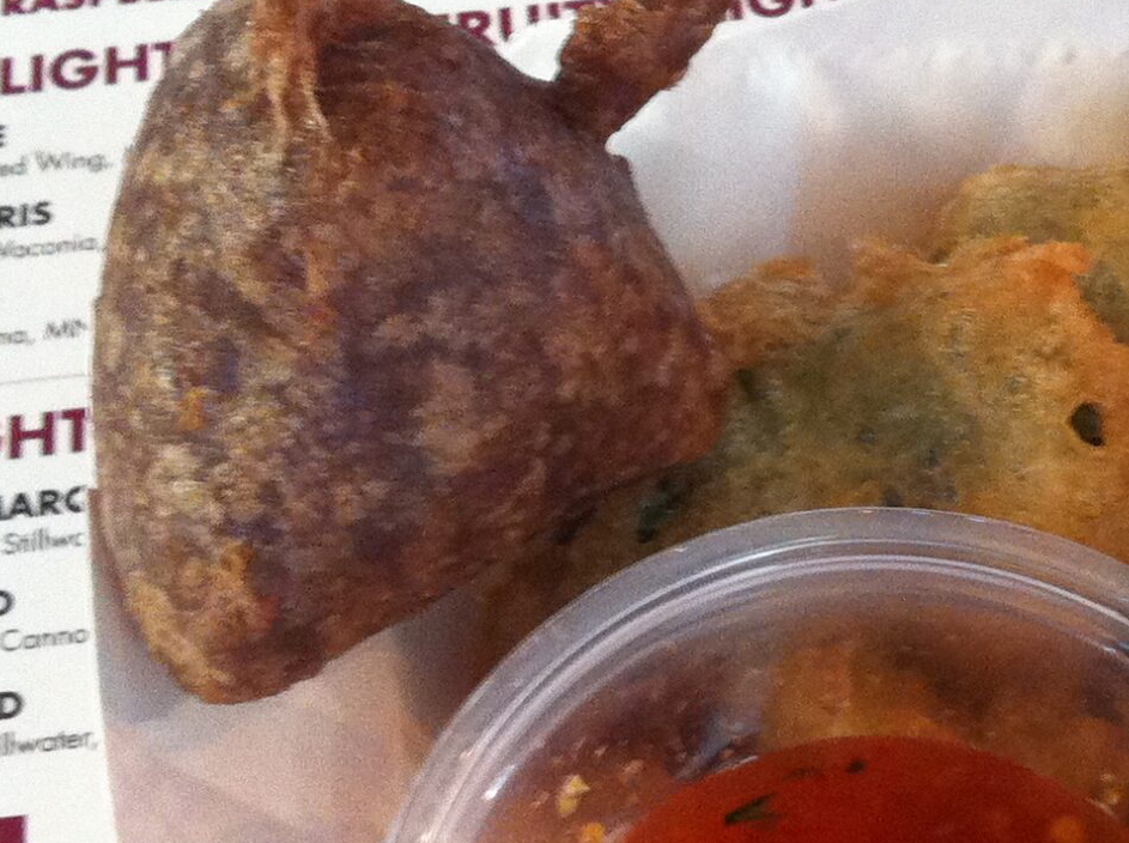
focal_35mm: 95
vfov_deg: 15.5
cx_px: 994
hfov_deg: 20.3
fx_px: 3093
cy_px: 406
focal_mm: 3.85
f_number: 2.8
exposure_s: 1/15
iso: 250
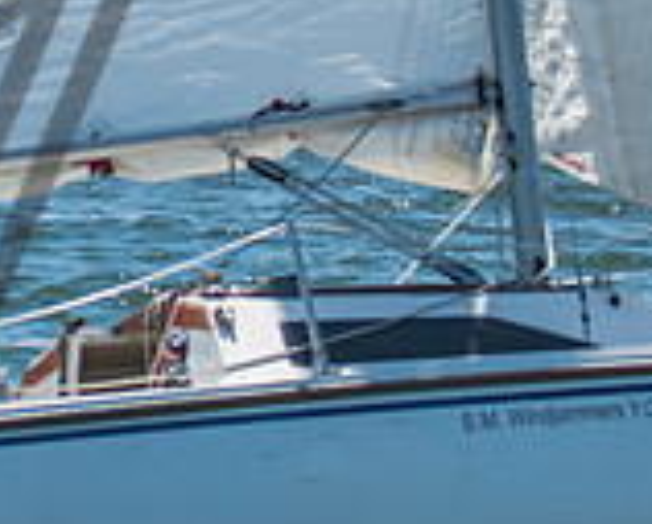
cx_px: -367
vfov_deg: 3.8
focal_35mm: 413
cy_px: -39
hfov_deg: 4.6
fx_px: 7984
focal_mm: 80
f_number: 5.6
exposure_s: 1/1000
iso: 200
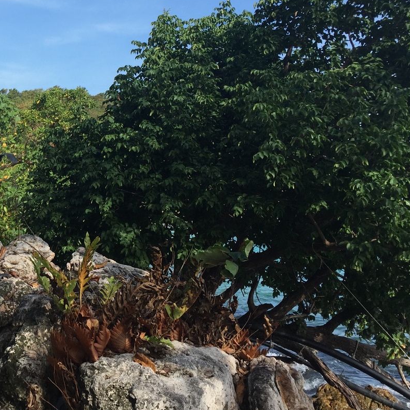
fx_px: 697
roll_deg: +1.1
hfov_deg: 31.0
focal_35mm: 52
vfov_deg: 32.5
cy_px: 130
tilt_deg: +2.2
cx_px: 24
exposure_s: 1/1163
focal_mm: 4.15
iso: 32
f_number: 2.2
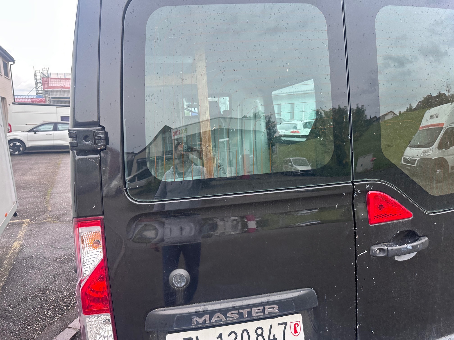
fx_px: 315
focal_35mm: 24
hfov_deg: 71.6
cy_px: 170
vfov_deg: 56.8
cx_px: 227
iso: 80
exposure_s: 1/623
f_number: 1.78
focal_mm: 6.86
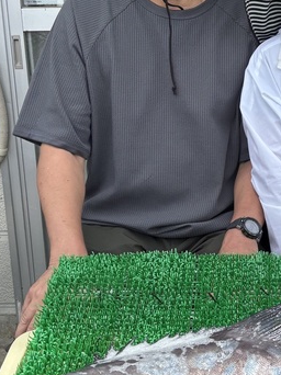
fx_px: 704
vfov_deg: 29.7
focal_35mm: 65
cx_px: 234
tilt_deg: -14.8
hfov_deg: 22.2
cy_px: 134
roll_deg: +1.4
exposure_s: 1/1248
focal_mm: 5.96
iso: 50
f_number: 1.6
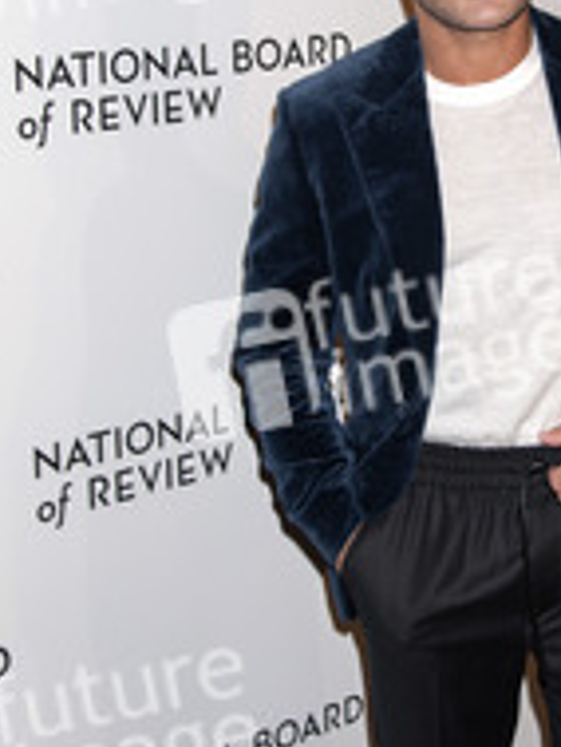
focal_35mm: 63
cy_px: 545
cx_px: 488
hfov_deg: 22.8
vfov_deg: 30.3
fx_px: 1360
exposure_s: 1/200
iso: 400
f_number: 5
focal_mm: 31
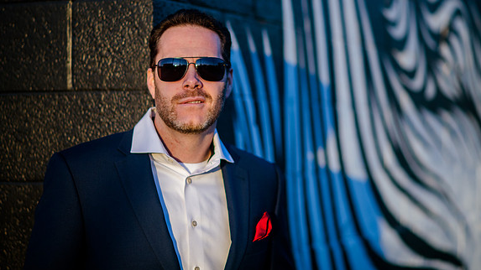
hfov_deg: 19.0
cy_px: 115
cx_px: 238
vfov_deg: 10.7
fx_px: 1441
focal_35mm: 113
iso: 200
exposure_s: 1/1600
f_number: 2
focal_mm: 105
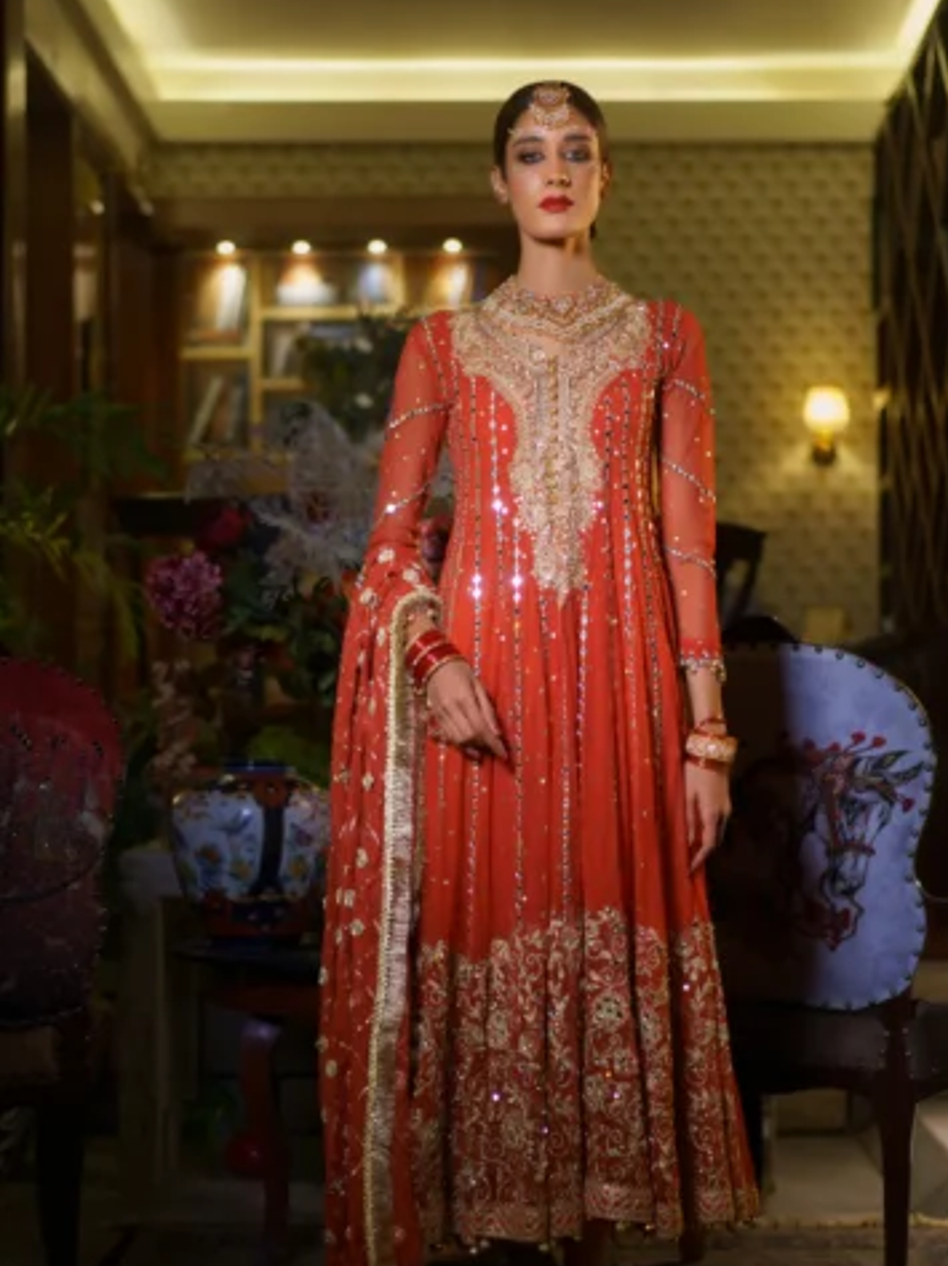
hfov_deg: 21.9
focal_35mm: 67
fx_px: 2449
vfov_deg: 29.0
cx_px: 491
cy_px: 708
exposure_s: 1/20
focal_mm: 55
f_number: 1.8
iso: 160
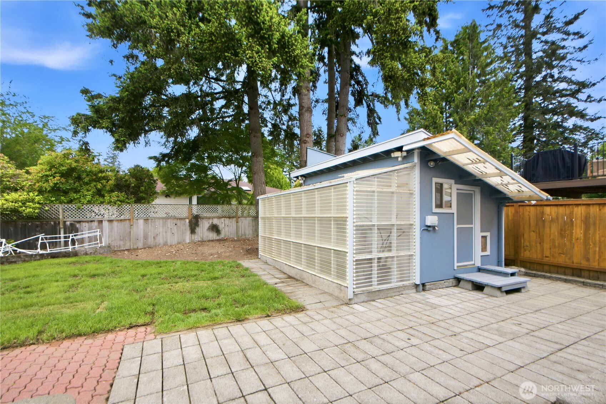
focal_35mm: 16
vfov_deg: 73.7
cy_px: 202
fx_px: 269
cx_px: 303
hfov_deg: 96.7
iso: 400
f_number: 9
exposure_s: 1/60
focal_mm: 16
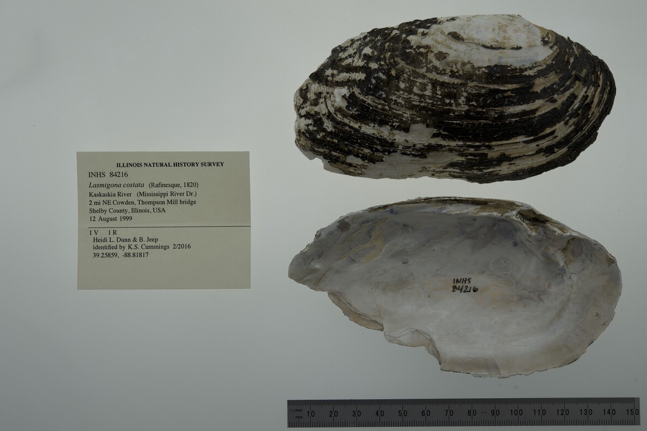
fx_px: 1096
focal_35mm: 61
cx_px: 323
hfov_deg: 32.9
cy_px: 213
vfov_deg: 22.3
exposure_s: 1/160
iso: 100
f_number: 10
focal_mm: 60
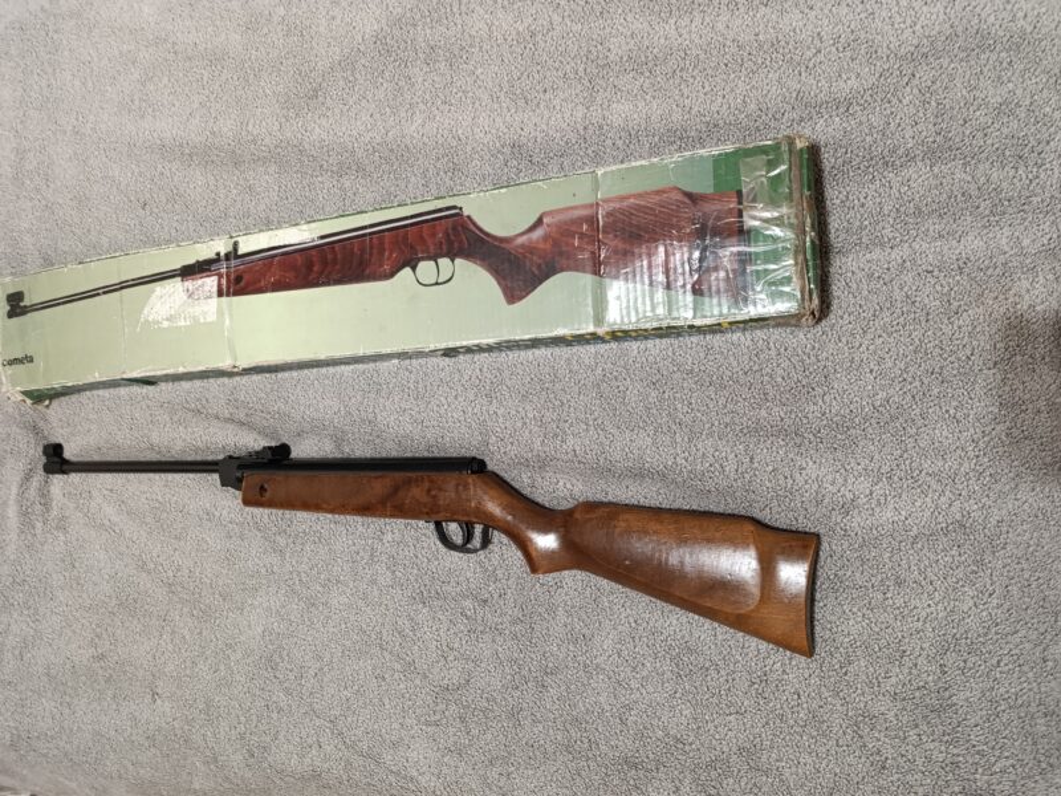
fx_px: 705
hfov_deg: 73.9
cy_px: 398
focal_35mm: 23
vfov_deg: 58.9
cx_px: 530
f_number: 1.6
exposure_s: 1/33.3
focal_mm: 6.14
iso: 1250
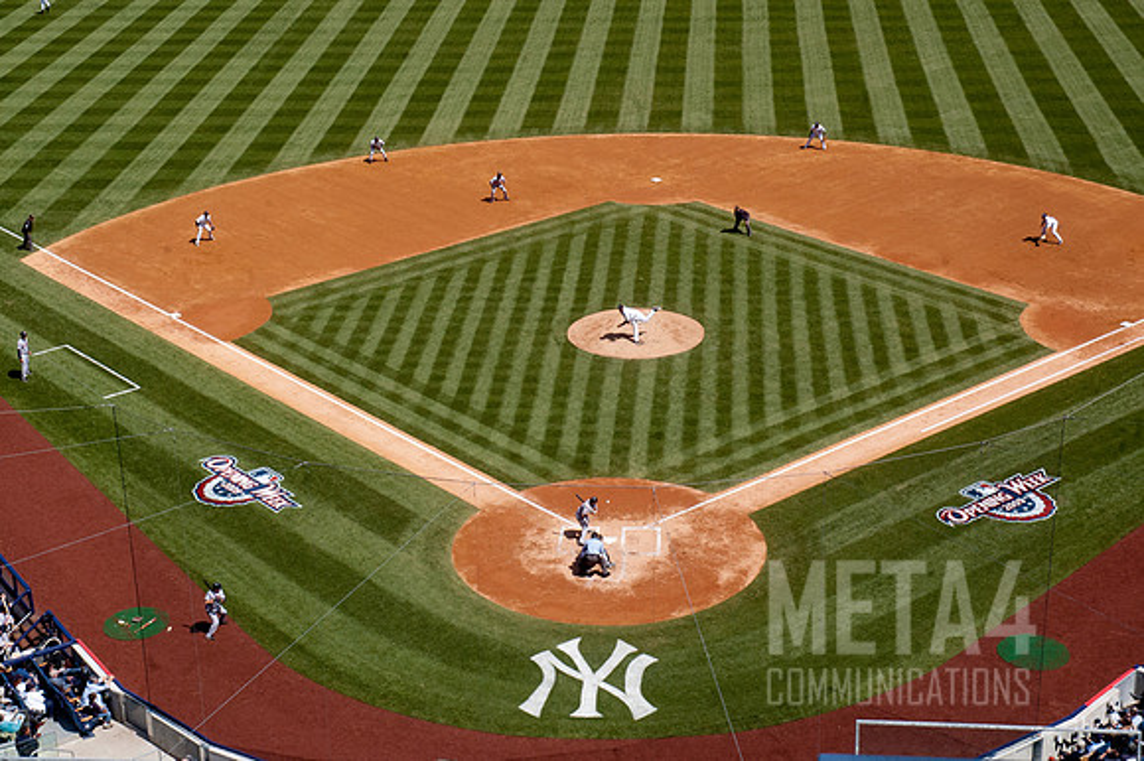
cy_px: 380
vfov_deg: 22.6
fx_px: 1906
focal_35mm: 60
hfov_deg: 33.4
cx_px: 572
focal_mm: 40
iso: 640
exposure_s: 1/640
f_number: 13
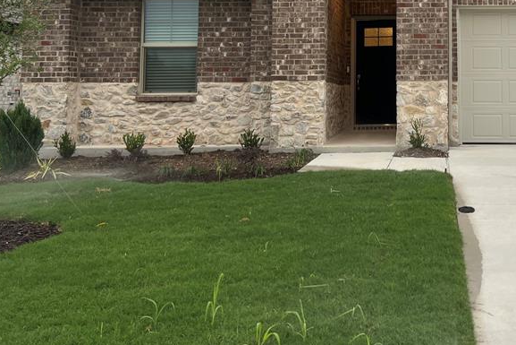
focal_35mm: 48
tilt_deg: +5.1
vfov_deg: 27.1
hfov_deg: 38.9
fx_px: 688
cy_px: 34
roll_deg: +1.0
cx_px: 438
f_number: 1.5
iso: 40
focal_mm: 5.7
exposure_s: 1/121
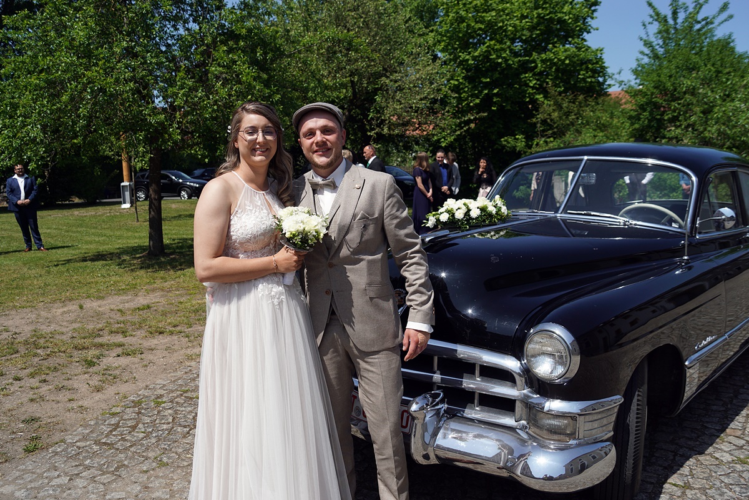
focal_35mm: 33
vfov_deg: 40.0
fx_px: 687
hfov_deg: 57.2
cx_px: 374
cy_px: 250
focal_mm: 22
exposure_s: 1/2000
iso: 200
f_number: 4
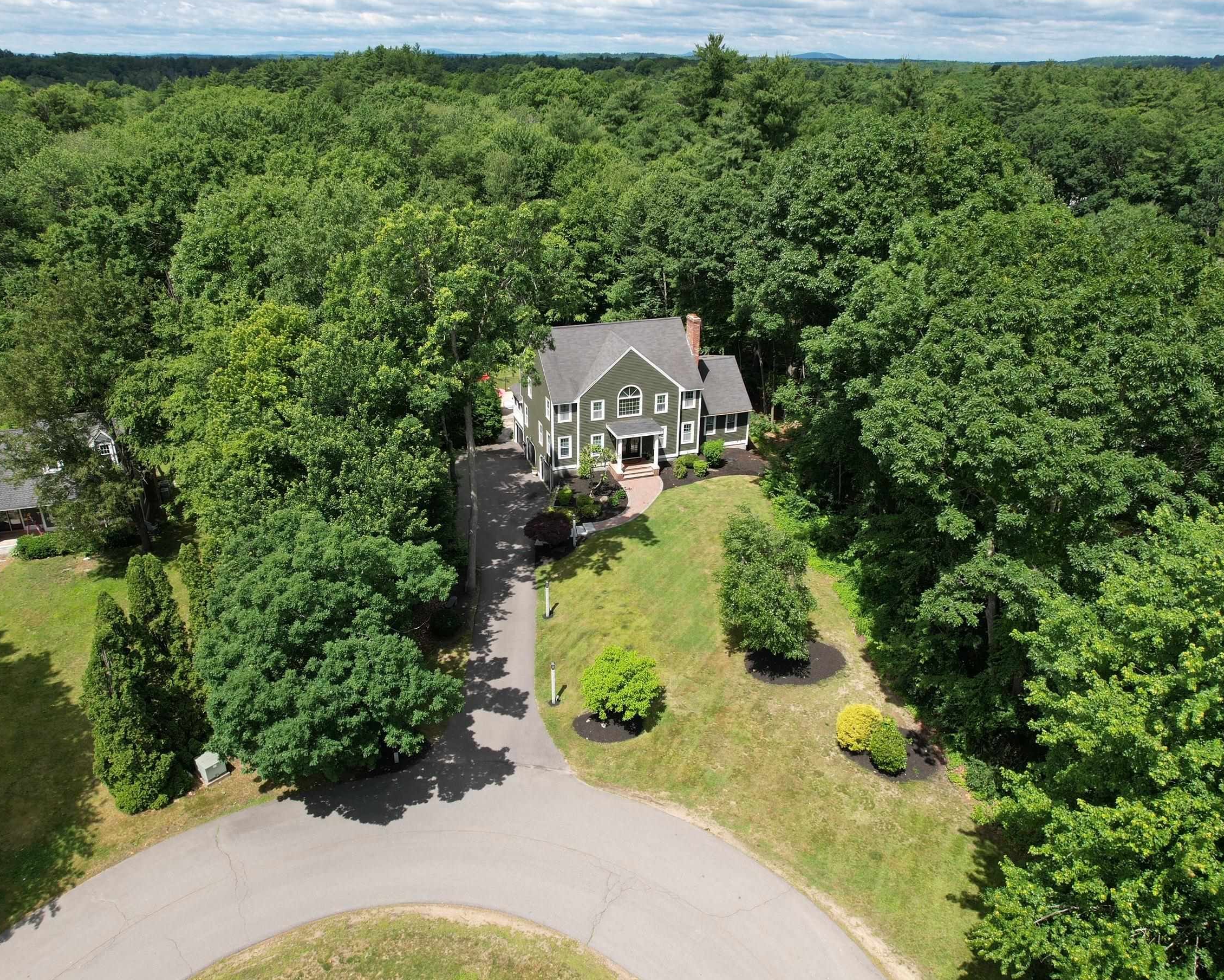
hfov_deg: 68.1
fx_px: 906
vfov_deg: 56.8
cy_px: 487
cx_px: 599
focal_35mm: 25
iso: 100
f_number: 2.8
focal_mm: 8.38
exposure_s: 1/80
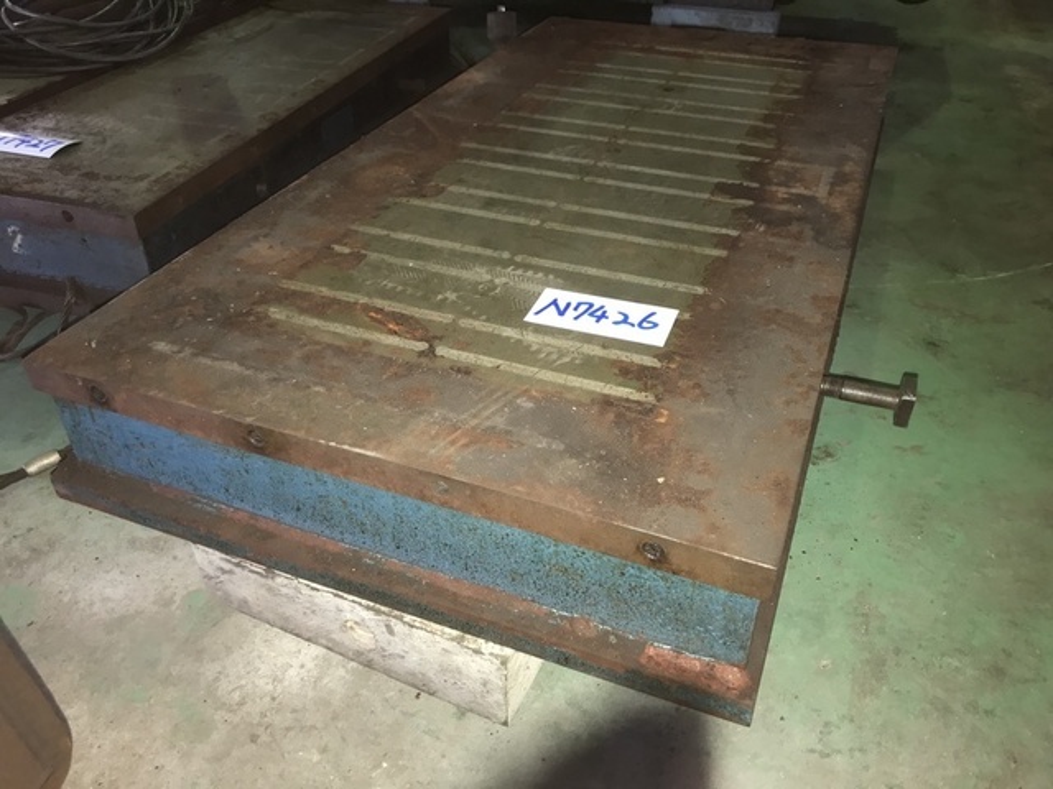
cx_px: 526
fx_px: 852
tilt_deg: -36.4
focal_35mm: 28
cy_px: 394
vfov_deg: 49.7
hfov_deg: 63.4
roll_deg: -0.7
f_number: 1.8
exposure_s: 1/17
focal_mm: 3.99
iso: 50
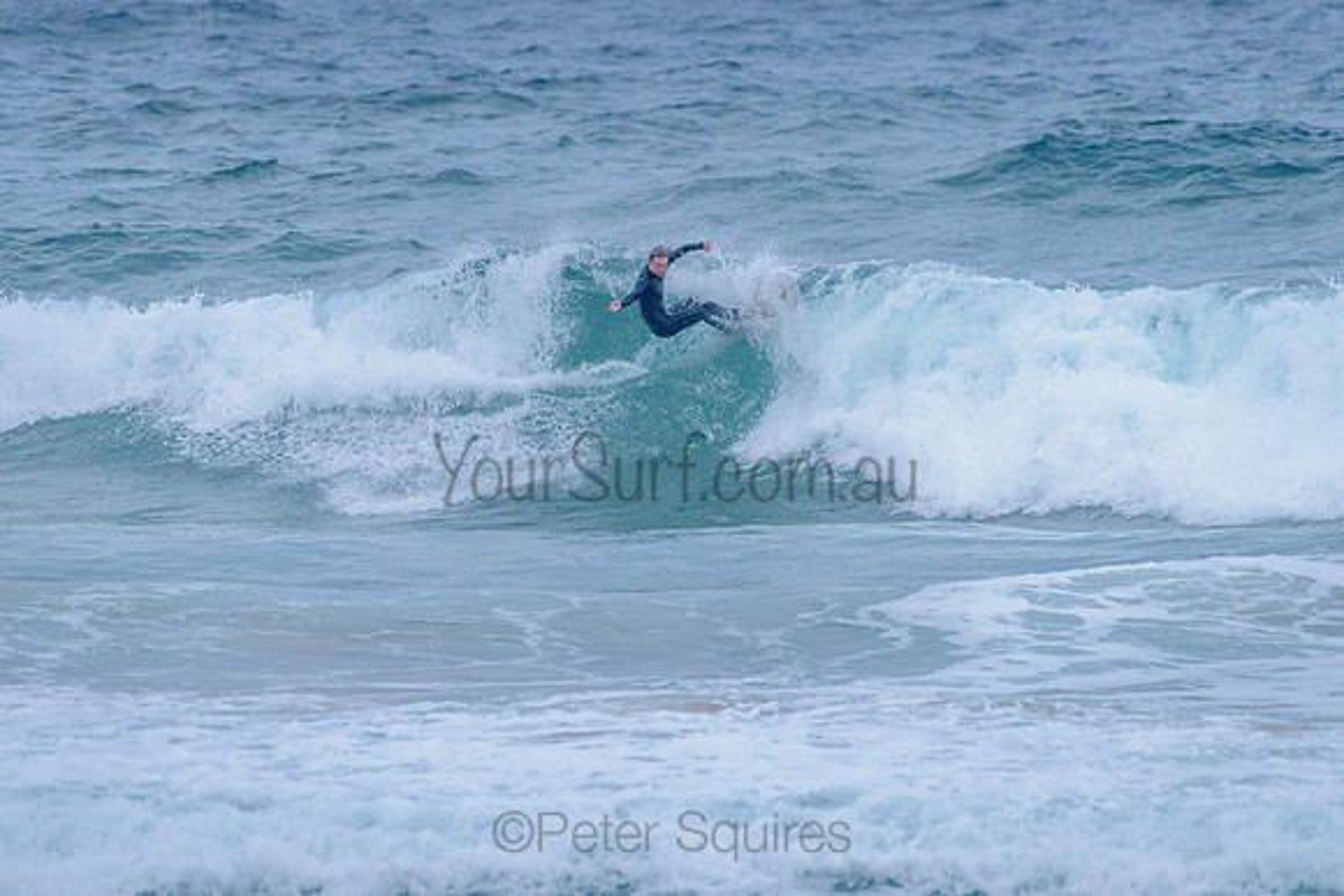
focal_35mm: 613
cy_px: 348
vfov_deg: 2.2
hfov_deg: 3.4
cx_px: 674
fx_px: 22881
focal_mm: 500
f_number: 5.6
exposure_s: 1/2000
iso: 2800
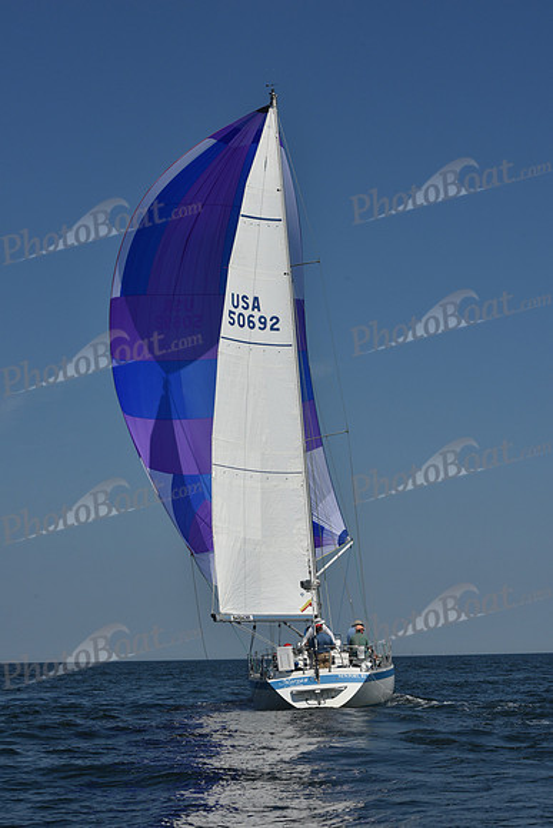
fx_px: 1612
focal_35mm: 70
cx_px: 276
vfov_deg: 28.8
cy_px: 414
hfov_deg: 19.5
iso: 250
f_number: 13
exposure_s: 1/1250
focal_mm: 70
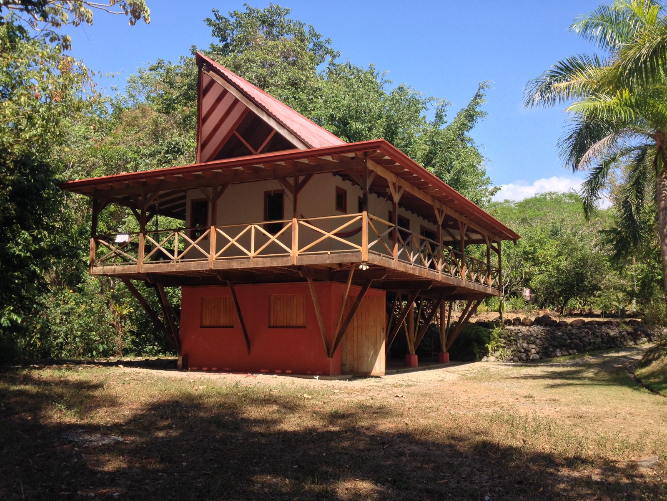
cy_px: 250
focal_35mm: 35
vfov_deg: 40.7
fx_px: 674
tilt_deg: +4.1
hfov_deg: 52.6
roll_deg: -0.4
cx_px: 334
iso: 50
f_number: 2.4
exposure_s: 1/627
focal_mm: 4.28
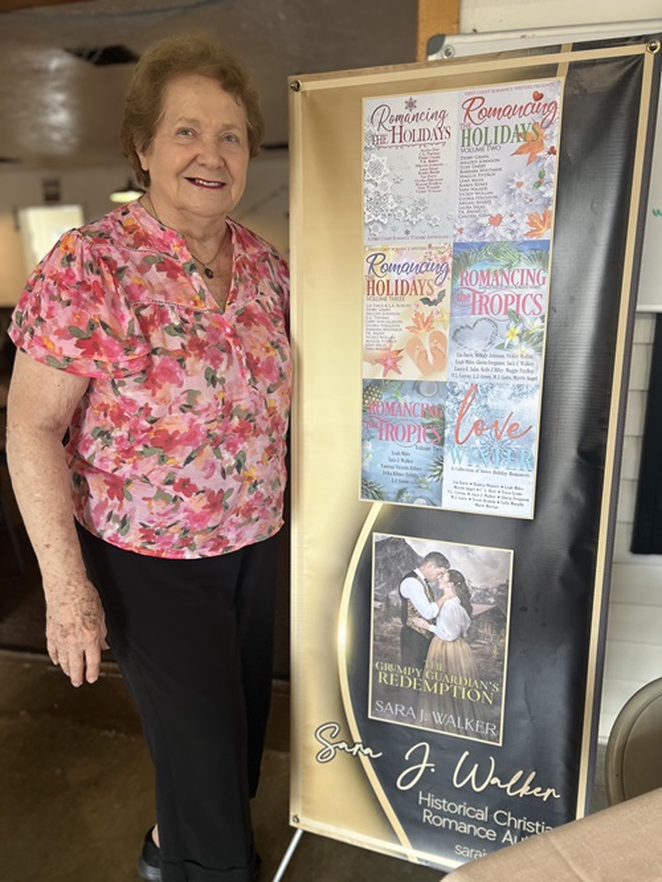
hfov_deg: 53.1
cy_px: 441
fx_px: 663
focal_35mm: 26
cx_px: 331
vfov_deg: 67.3
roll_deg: +1.5
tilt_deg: -13.8
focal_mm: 5.7
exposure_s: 1/60
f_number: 1.5
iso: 80
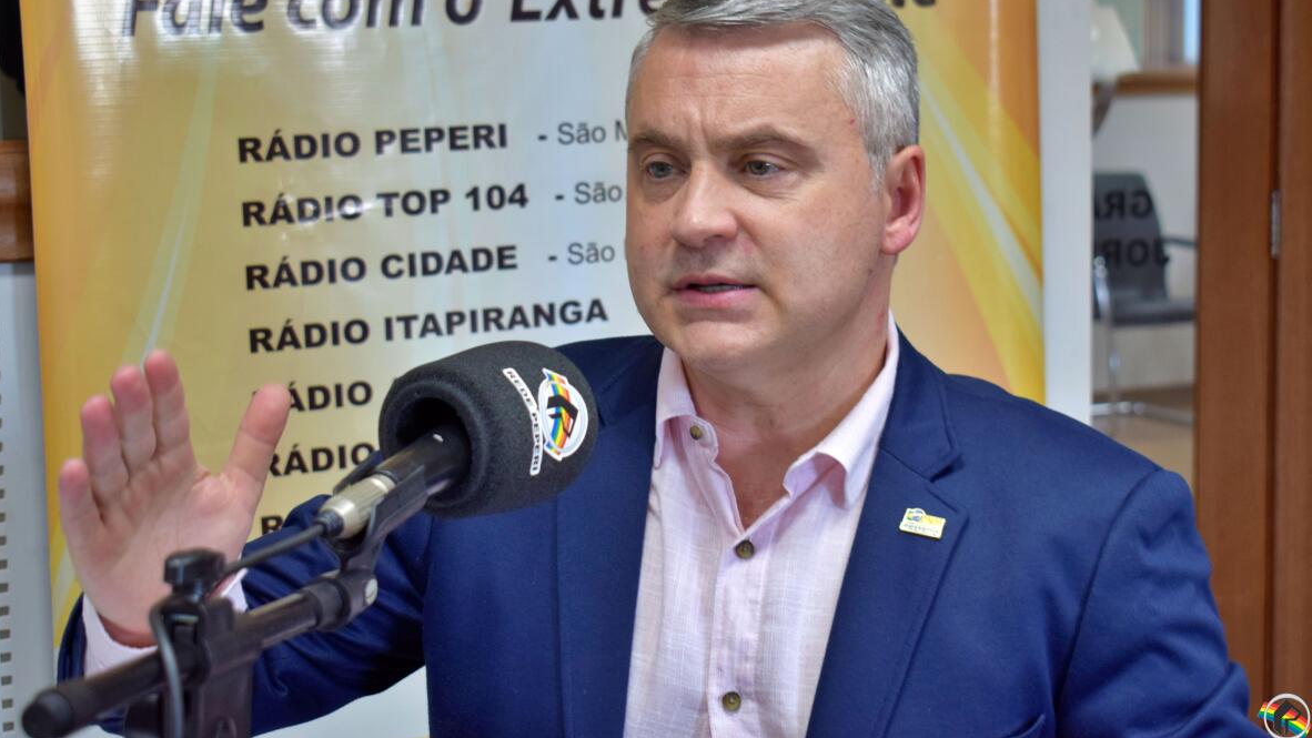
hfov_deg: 31.4
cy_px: 313
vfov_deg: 18.0
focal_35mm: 67
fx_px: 2331
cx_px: 664
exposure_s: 1/60
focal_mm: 42
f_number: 5
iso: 720
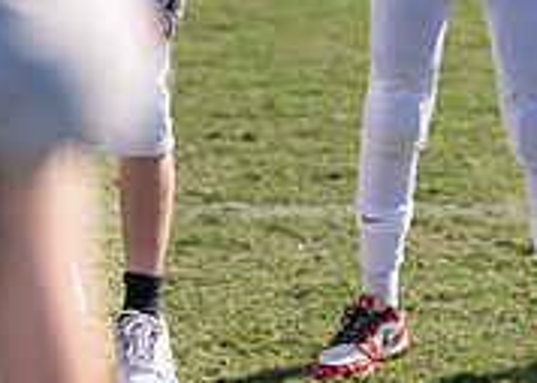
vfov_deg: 6.7
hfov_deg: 9.5
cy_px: -242
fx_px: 3217
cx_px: 443
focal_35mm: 211
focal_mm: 50
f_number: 1.2
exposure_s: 1/5000
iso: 100
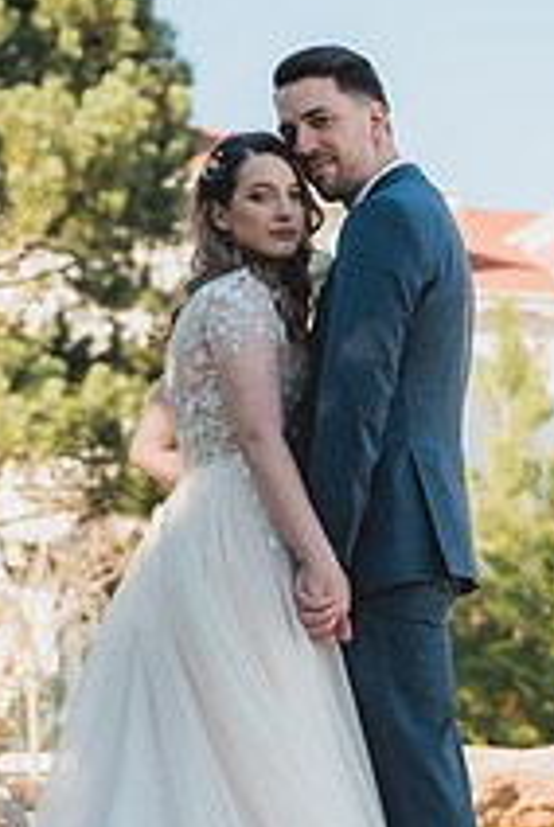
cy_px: 568
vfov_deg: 14.7
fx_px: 3198
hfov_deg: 9.8
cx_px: 558
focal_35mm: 139
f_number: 2.8
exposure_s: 1/2000
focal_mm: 50
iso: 200
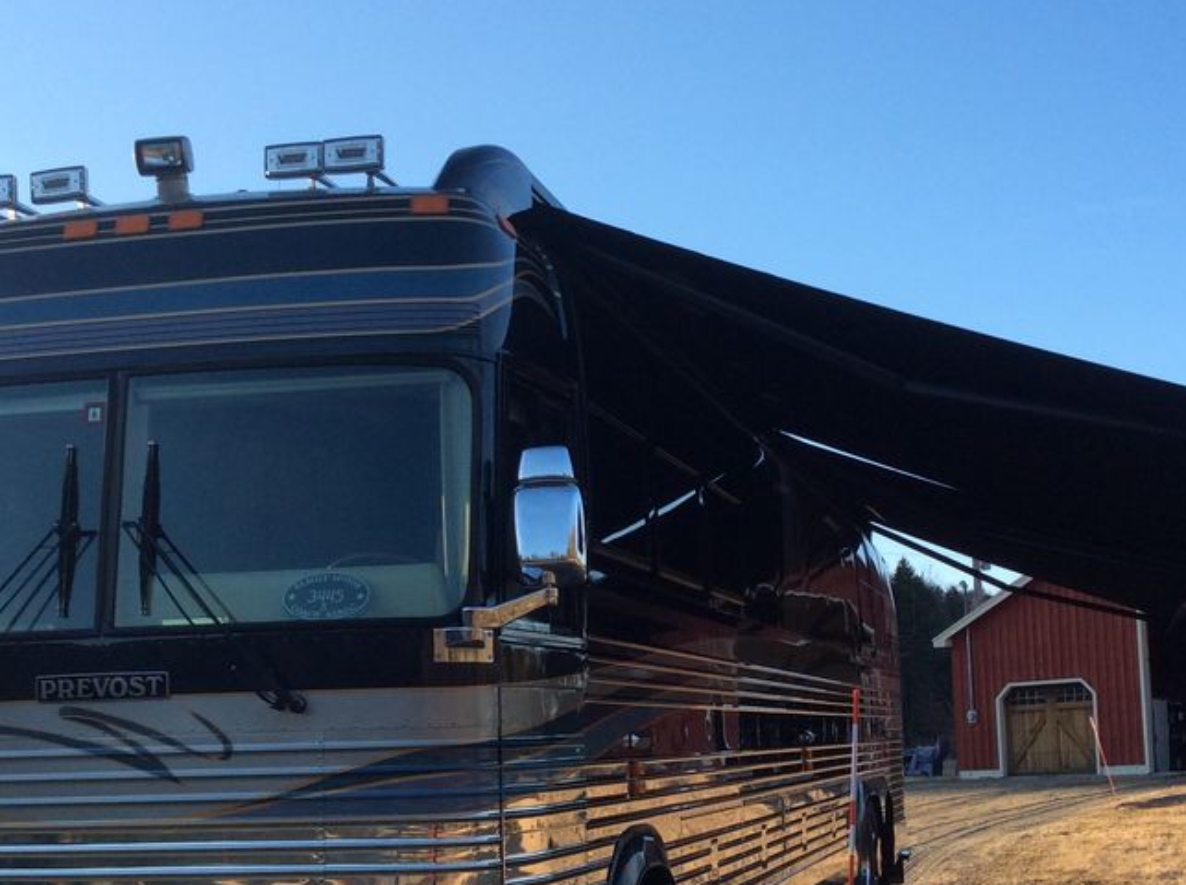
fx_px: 1744
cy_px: 611
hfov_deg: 37.5
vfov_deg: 28.2
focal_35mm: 51
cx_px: 635
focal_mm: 3.3
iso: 32
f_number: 2.4
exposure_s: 1/397
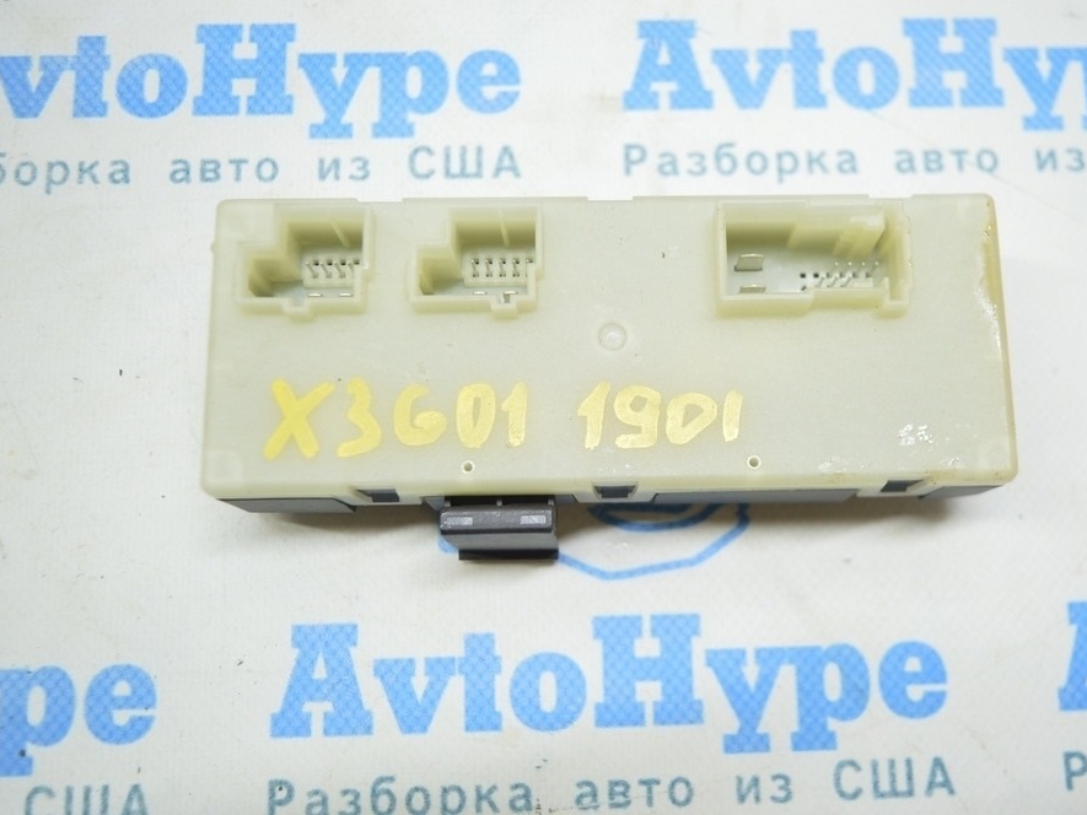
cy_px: 398
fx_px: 1256
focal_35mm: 40
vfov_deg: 36.0
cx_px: 625
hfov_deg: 46.6
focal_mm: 24
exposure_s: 1/40
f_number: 4
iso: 400
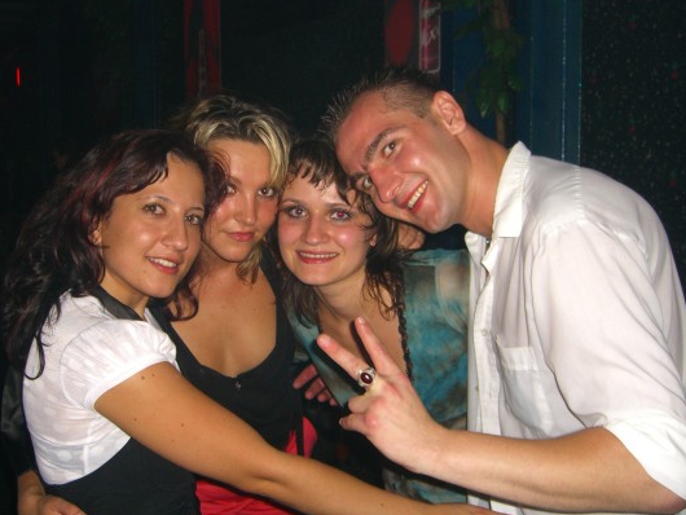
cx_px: 299
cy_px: 255
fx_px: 853
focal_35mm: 43
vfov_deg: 33.6
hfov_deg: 43.7
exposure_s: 1/60
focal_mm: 7.9
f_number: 2.8
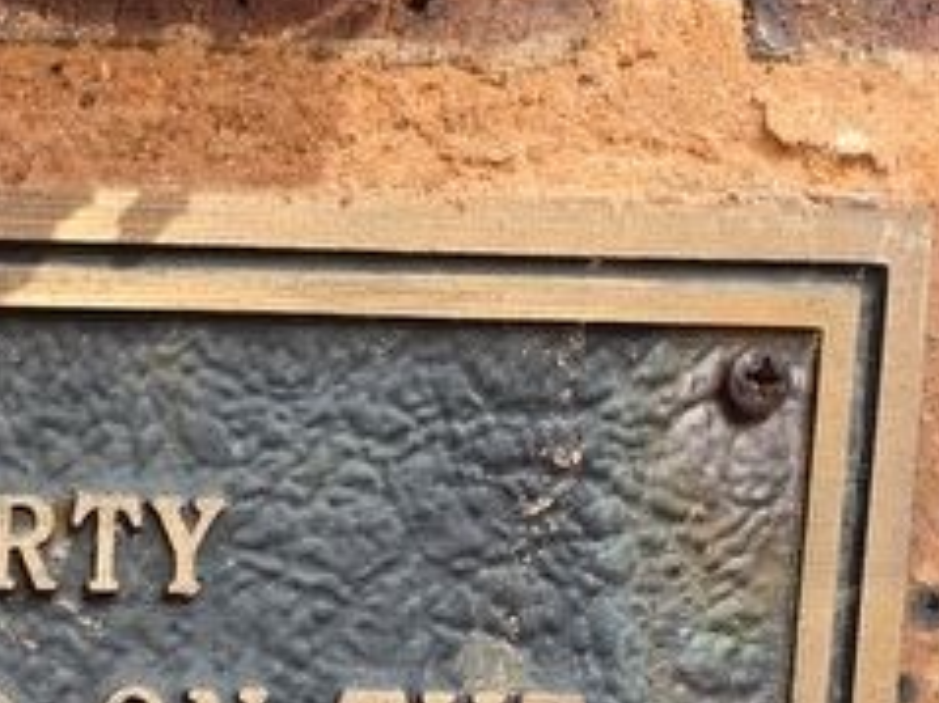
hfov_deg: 21.2
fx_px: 2088
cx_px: -483
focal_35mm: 77
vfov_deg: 16.9
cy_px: 1131
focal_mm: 5.4
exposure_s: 1/186
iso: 25
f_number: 1.8
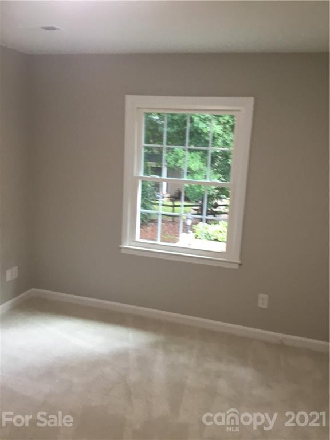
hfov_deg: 45.4
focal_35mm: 31
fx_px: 394
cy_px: 220
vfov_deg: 58.4
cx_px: 165
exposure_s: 1/30
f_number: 2.4
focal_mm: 3.3
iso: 64
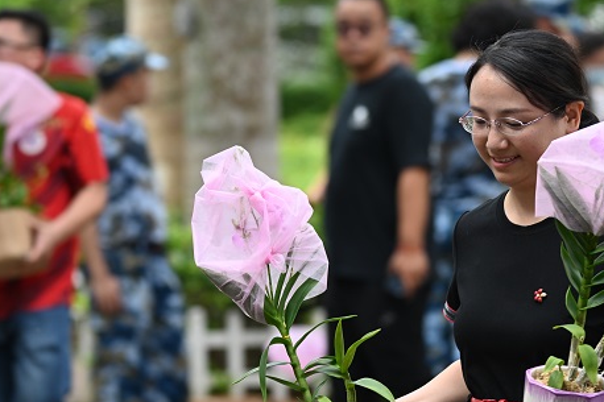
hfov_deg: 5.6
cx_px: 365
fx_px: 6155
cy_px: 258
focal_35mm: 367
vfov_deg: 3.7
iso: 320
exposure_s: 1/200
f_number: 5.6
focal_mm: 240
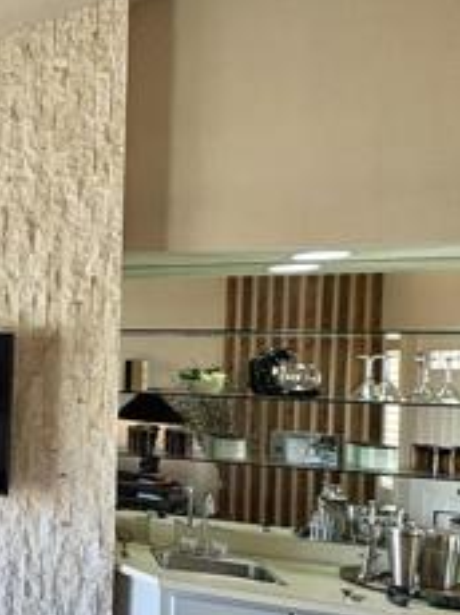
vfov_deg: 47.7
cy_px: 361
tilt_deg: +2.0
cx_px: -302
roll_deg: -1.2
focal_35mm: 39
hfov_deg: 24.2
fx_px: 692
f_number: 2.2
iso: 80
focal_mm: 2.22
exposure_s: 1/99
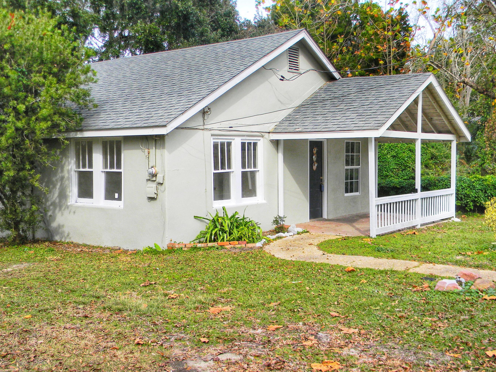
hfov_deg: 46.8
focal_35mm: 40
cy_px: 187
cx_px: 259
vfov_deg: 36.0
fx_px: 573
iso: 80
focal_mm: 6.4
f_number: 3.7
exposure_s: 1/448
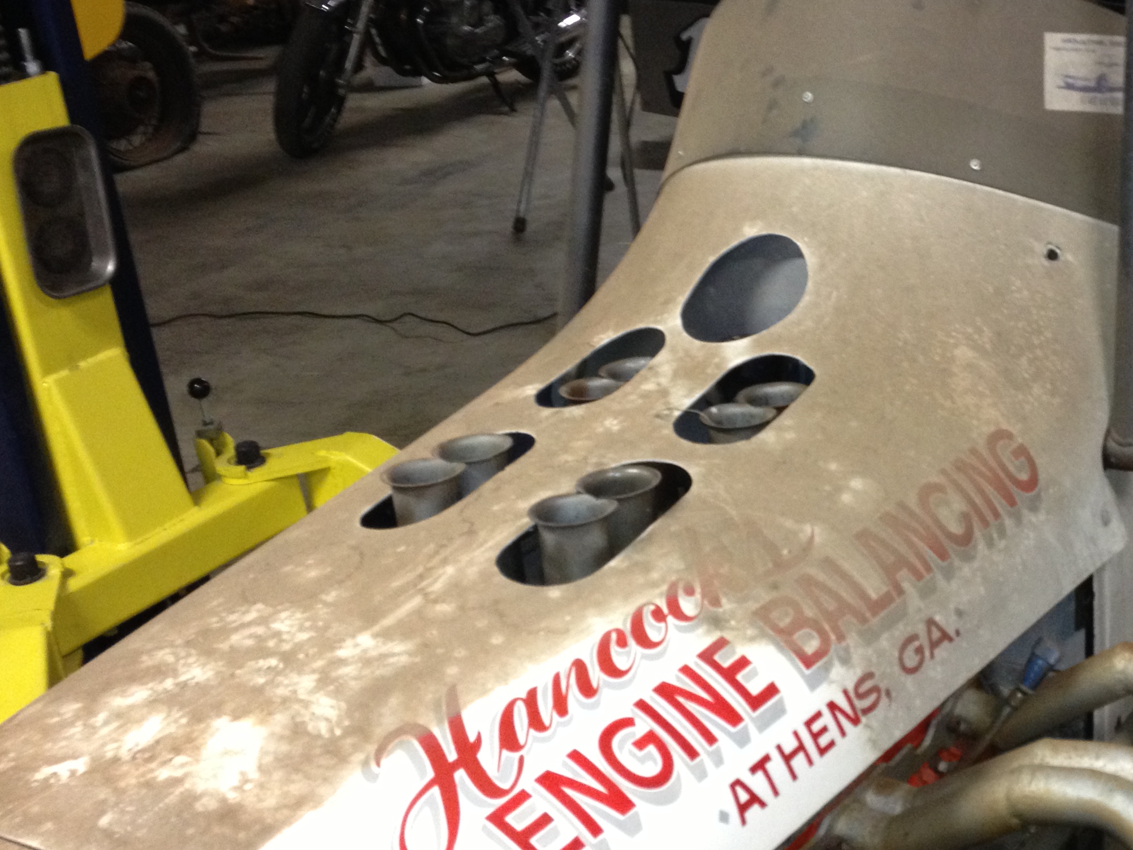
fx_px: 1866
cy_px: 425
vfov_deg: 25.7
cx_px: 898
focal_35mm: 57
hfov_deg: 32.9
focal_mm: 4.28
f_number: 2.4
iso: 200
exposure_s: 1/20
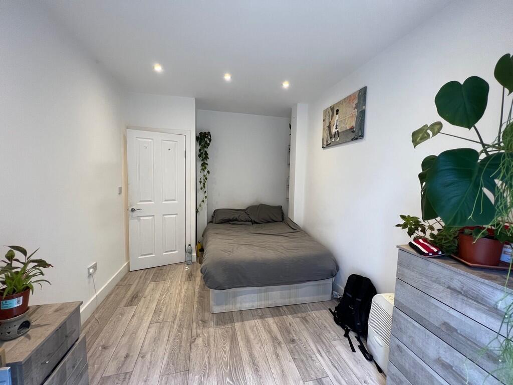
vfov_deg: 89.9
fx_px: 193
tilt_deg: -5.2
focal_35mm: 13
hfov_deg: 106.2
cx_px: 256
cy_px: 192
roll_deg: -1.1
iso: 125
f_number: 1.8
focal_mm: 1.57
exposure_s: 1/100
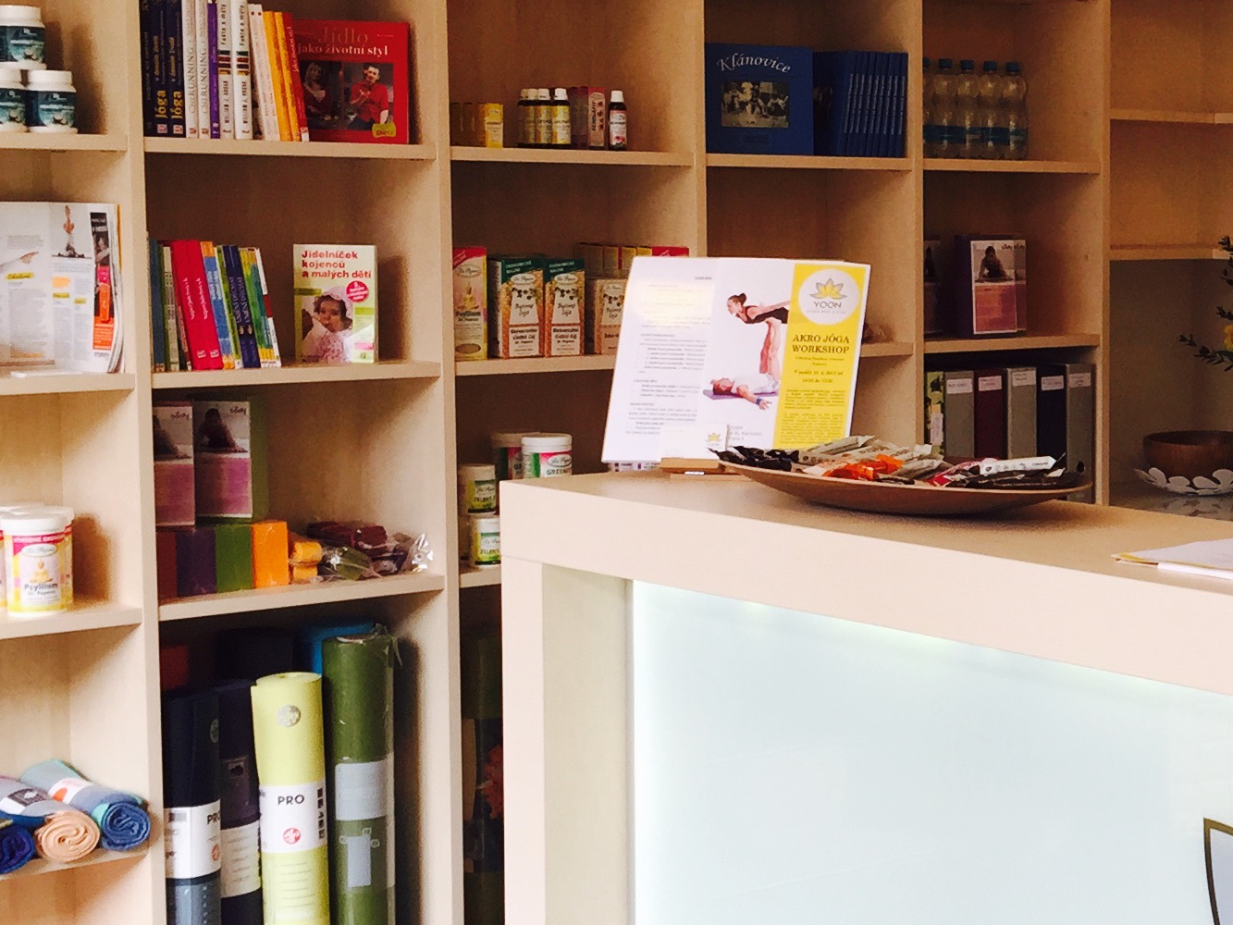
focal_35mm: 71
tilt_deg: -4.0
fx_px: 2529
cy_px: 450
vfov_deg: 20.7
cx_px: 1284
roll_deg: -0.1
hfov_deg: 25.8
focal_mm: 4.15
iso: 32
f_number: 2.2
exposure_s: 1/60
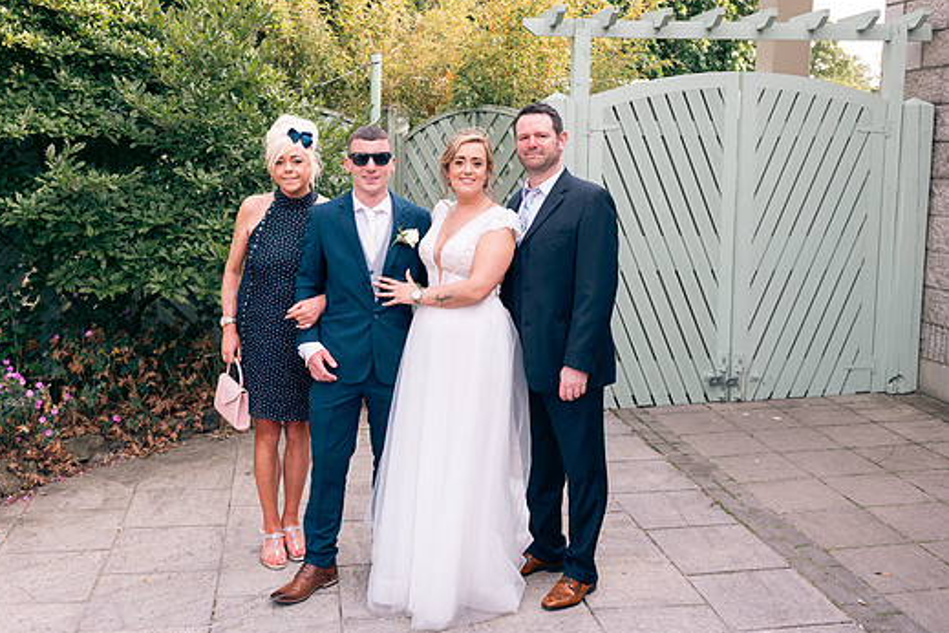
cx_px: 421
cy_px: 283
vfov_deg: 35.0
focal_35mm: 38
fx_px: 1002
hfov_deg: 50.6
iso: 160
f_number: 6.3
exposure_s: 1/160
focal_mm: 34
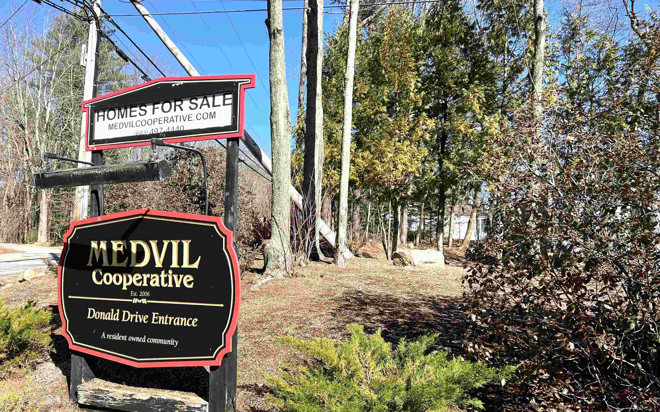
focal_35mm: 30
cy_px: 241
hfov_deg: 62.8
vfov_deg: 41.7
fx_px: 540
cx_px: 302
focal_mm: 5.7
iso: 50
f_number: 1.5
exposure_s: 1/2045
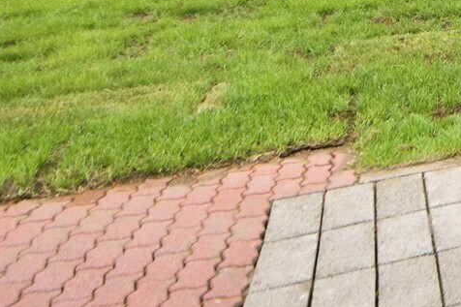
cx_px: 758
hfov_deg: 23.9
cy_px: -187
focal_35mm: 57
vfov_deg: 19.7
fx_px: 730
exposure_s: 1/60
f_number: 9
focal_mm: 16
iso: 400
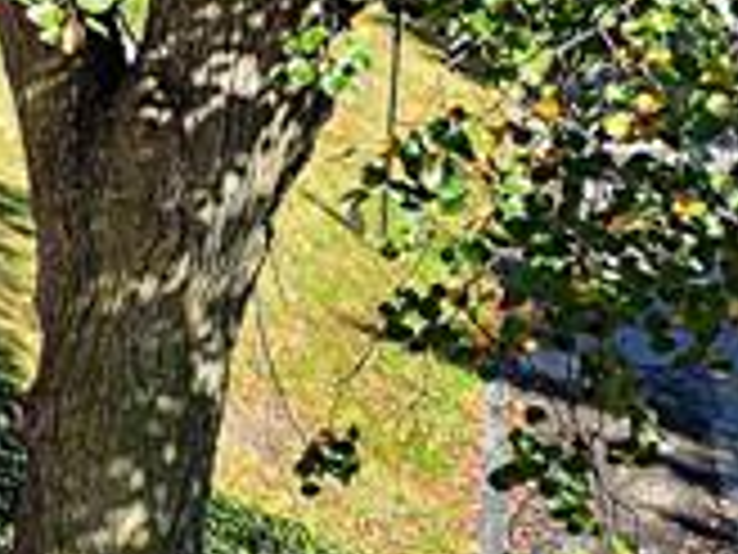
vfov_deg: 9.7
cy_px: -203
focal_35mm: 150
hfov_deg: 11.6
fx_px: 3198
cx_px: -837
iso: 100
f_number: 1.7
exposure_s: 1/1250
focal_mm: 6.7
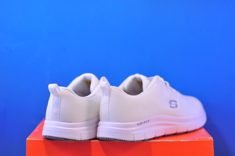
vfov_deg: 18.1
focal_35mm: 75
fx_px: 489
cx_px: 118
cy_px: 78
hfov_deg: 27.0
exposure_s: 1/320
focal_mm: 50
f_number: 2.2
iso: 250
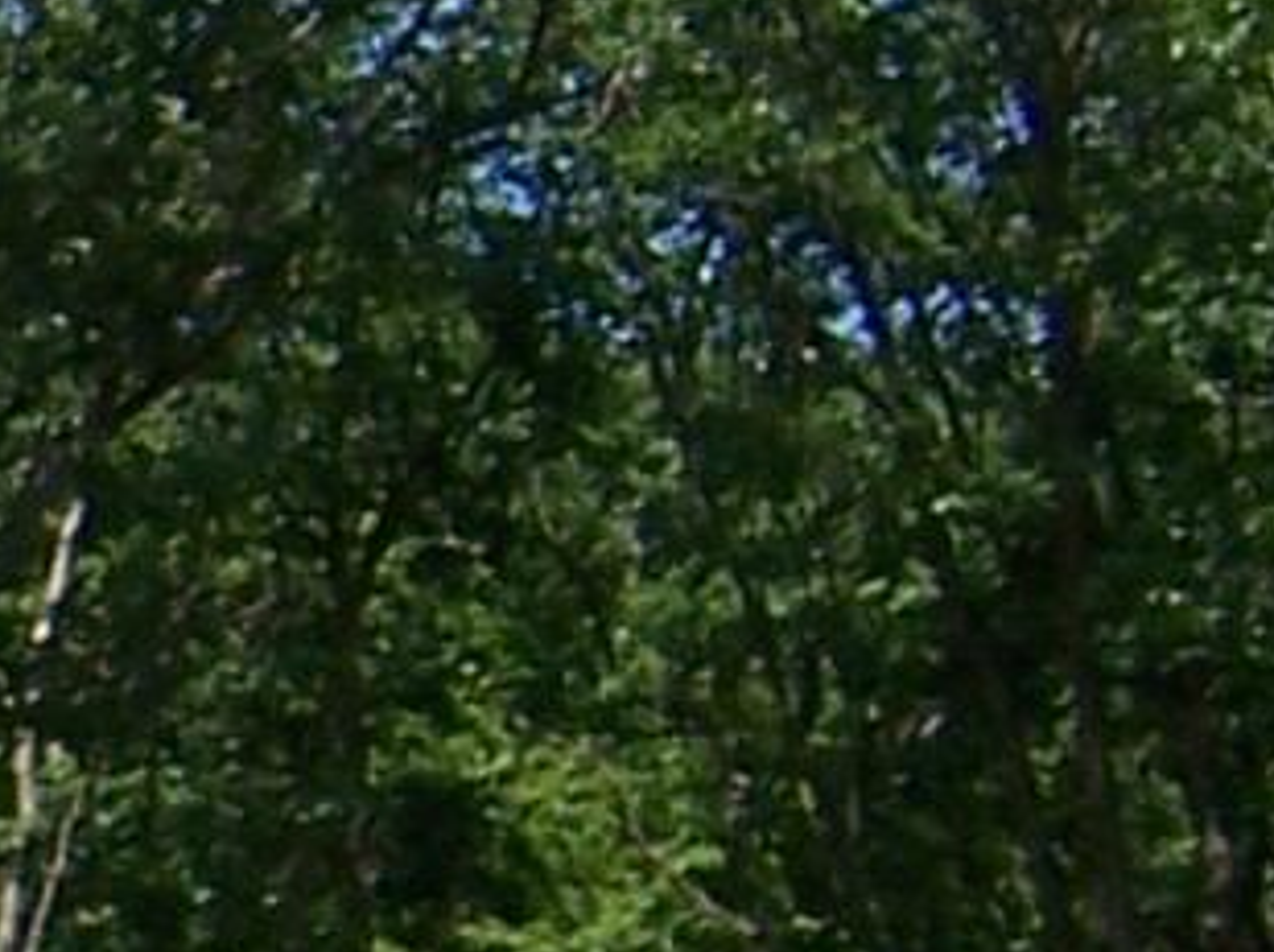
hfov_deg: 7.7
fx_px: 8051
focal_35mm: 219
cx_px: -2725
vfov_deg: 6.7
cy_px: 1331
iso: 80
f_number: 3.4
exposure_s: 1/750
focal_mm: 5.5
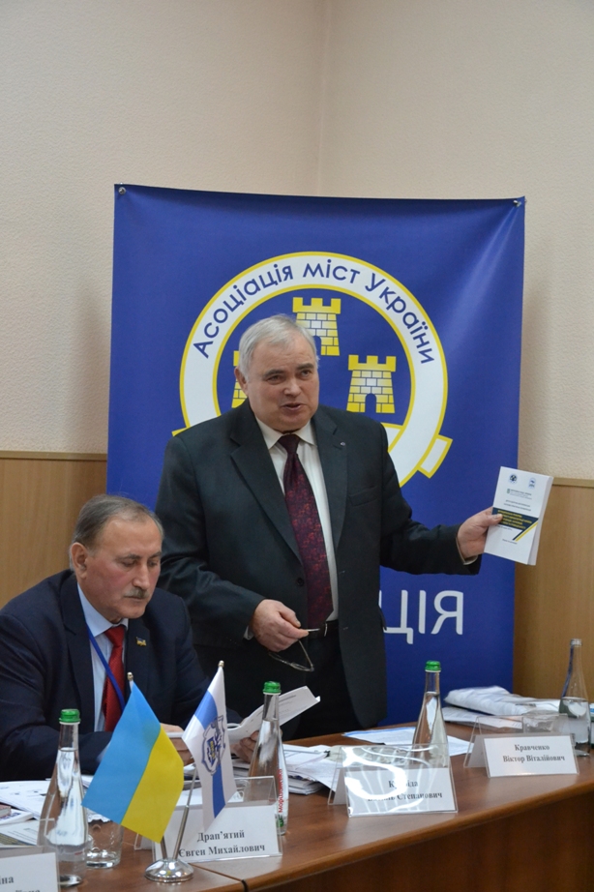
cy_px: 446
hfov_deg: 21.6
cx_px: 297
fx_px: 1560
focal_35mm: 63
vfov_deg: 31.9
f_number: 4.8
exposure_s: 1/100
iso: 3200
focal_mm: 42
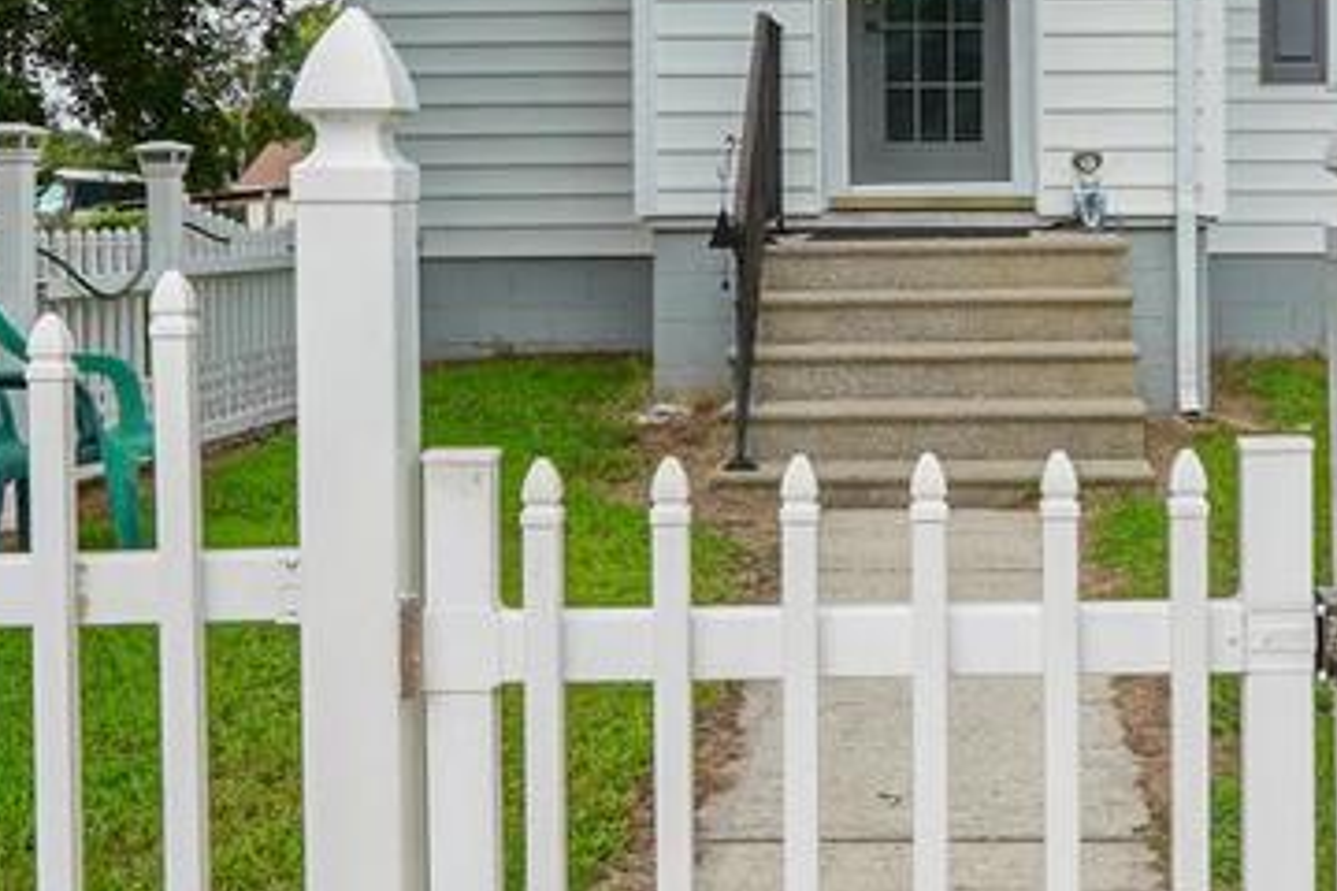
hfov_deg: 32.9
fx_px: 2228
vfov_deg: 22.4
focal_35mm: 60
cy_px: 241
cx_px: 954
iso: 100
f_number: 6.3
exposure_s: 1/125
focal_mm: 10
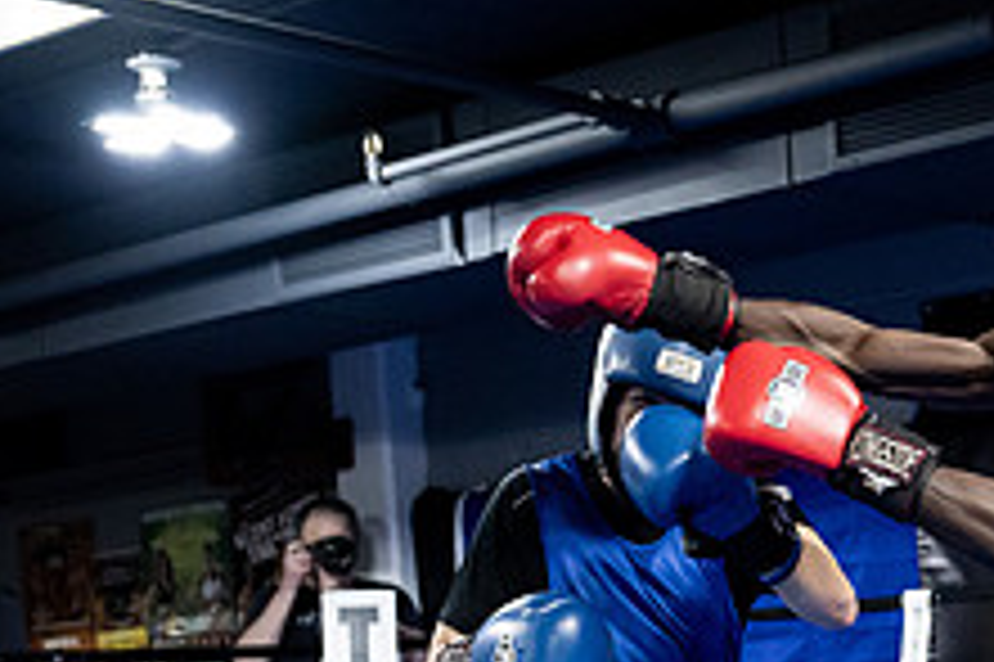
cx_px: 904
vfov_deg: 14.4
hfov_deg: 21.6
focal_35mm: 92
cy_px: 795
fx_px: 2538
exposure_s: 1/1000
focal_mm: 35
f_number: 2.8
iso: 6400
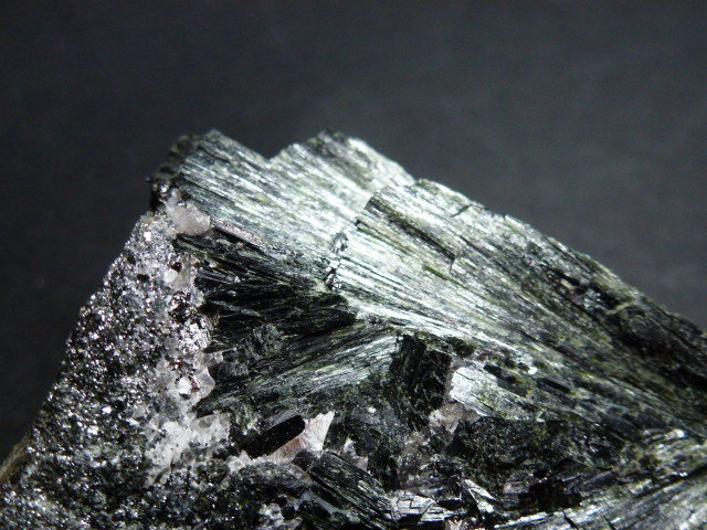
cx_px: 354
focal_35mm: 41
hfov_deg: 45.8
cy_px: 265
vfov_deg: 35.1
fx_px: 837
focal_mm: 7.4
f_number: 3.9
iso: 400
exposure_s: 1/60
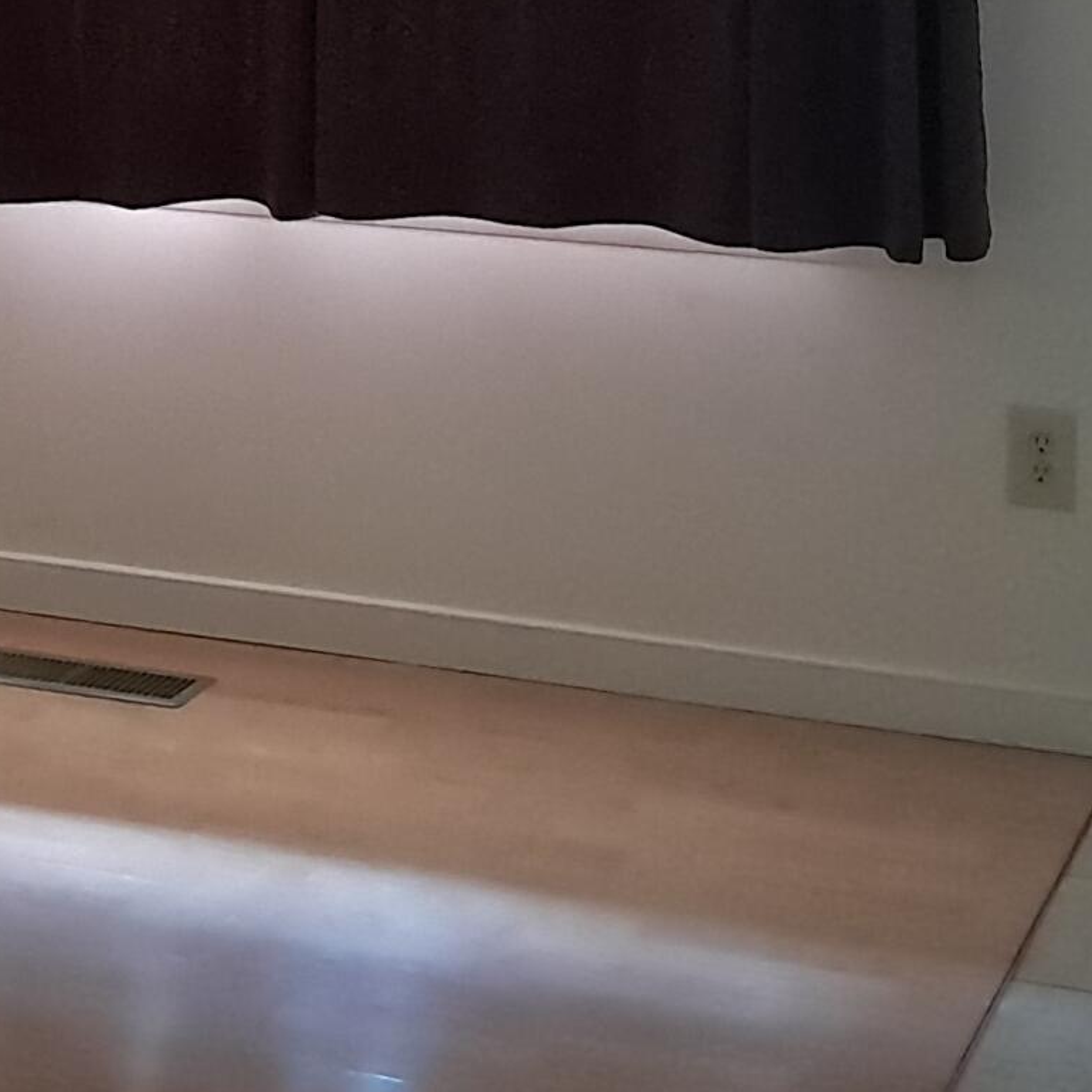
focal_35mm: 93
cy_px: -326
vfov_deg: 17.5
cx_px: 272
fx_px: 3319
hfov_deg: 18.6
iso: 1000
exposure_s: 1/33
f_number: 1.8
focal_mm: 4
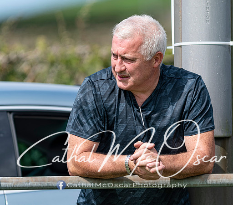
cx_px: 154
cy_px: 91
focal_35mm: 614
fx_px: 4399
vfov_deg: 2.7
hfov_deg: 3.0
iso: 100
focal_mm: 300
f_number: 2.8
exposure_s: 1/1600
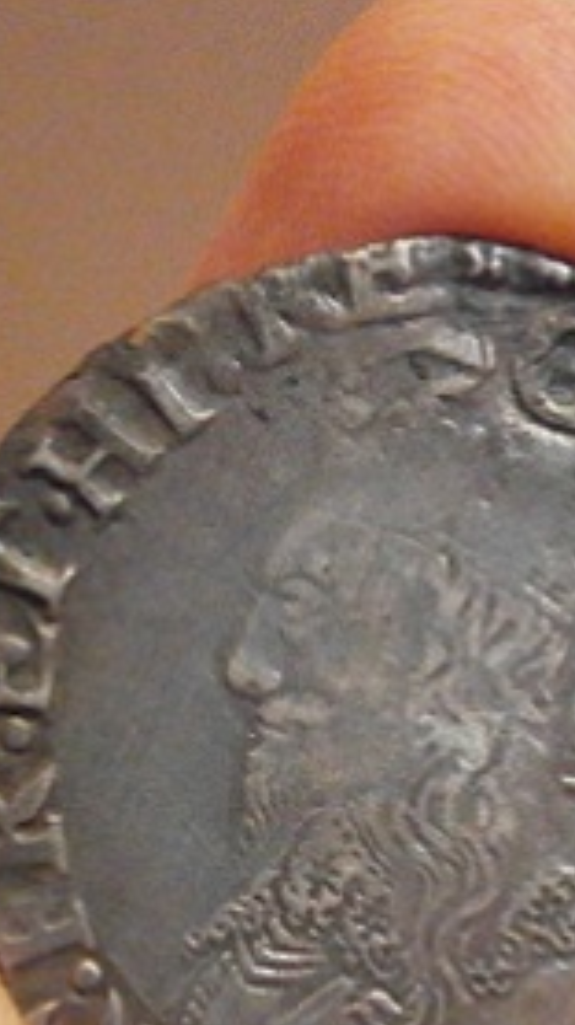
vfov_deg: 19.6
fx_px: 2933
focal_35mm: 108
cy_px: 807
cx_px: 498
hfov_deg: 11.1
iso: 1600
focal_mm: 8.3
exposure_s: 1/20
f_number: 3.4
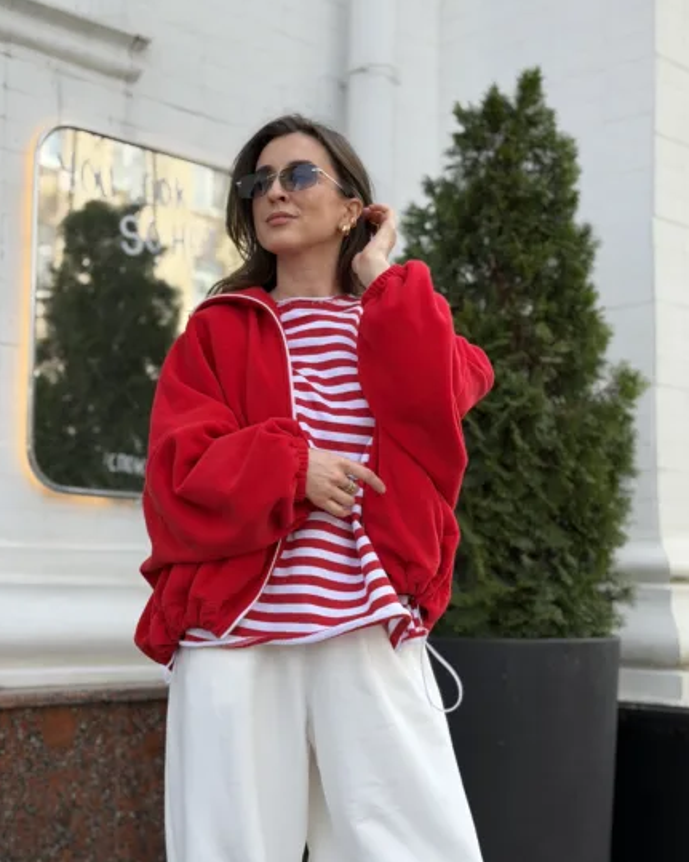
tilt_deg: +6.3
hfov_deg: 26.2
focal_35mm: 58
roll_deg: -0.9
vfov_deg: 32.5
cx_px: 302
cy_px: 429
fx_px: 1479
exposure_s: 1/1203
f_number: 1.78
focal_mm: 6.76
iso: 64
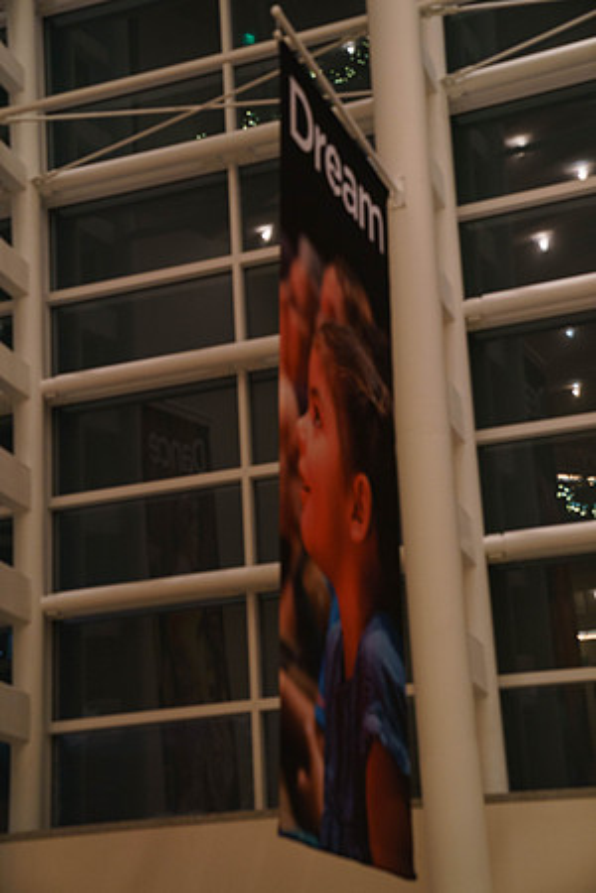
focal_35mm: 62
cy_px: 446
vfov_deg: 32.4
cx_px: 298
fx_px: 1540
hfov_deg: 21.9
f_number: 3.2
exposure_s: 1/200
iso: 3200
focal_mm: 62
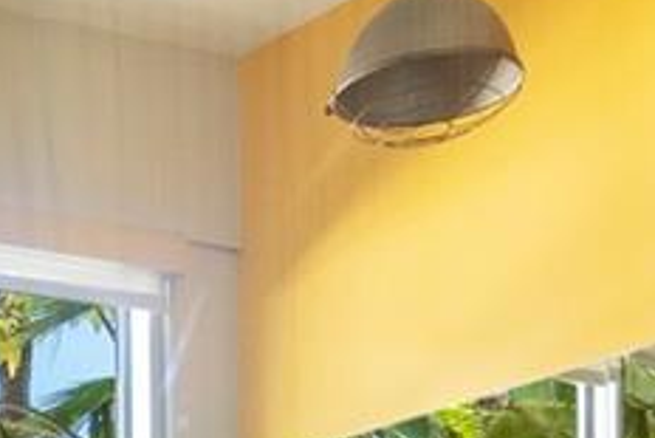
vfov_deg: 9.8
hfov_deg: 14.5
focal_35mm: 124
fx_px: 2257
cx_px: -531
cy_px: 1057
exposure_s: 1/125
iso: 160
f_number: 8
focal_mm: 12
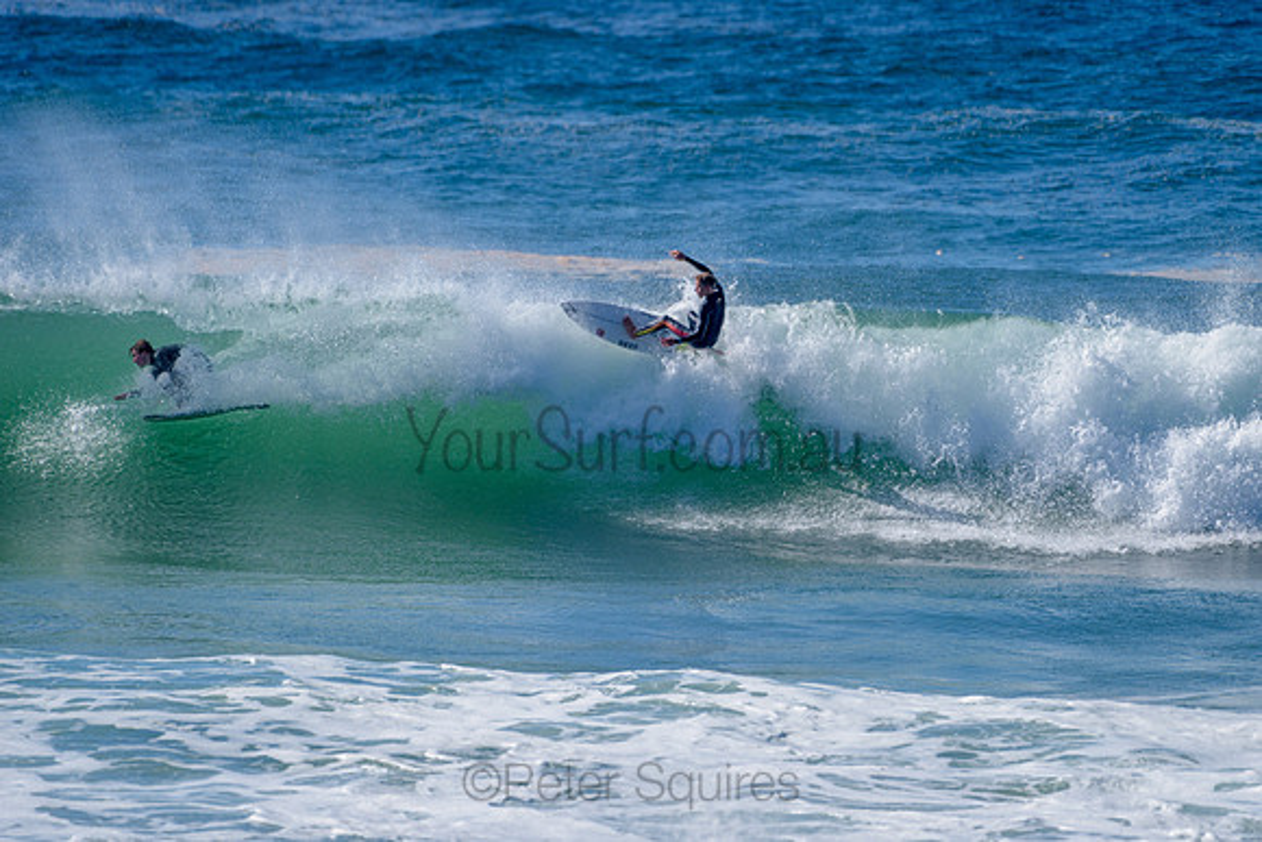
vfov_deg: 2.5
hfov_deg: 3.7
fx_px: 19401
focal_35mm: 553
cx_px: 692
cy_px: 386
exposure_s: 1/2000
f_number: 5.6
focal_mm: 500
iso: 140
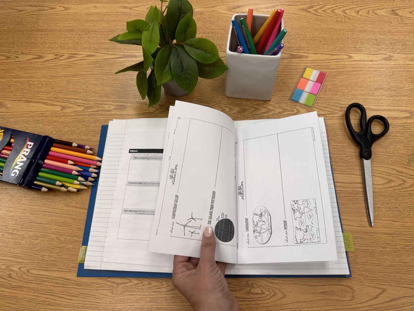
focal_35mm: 24
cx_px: 207
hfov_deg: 71.6
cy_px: 156
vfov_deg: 56.8
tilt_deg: -65.9
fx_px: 287
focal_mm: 6.86
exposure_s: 1/120
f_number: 1.78
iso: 64
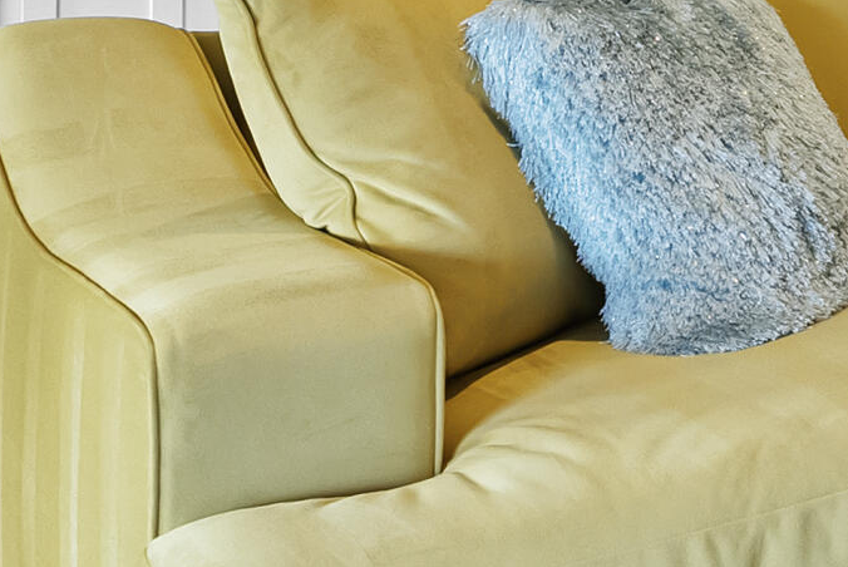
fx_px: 1674
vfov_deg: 18.0
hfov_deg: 21.4
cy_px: -171
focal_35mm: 71
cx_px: 1424
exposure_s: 1/80
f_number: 8
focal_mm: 16
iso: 5000
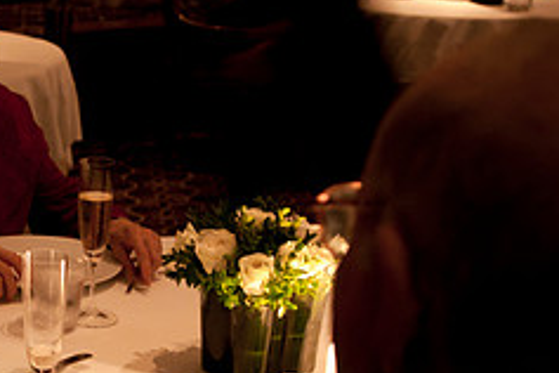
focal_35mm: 88
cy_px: 216
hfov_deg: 21.8
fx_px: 1366
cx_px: -68
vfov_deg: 15.5
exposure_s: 1/8
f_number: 2.8
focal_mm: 24
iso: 1000
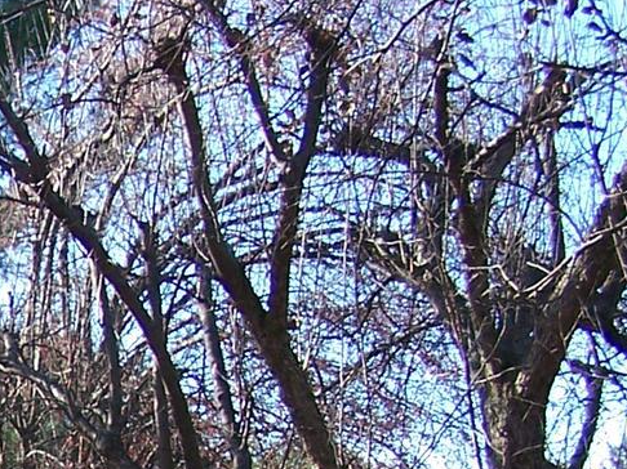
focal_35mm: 160
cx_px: -378
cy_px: 711
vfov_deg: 9.0
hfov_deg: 11.7
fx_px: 2897
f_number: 2.8
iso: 80
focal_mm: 6.3
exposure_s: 1/250
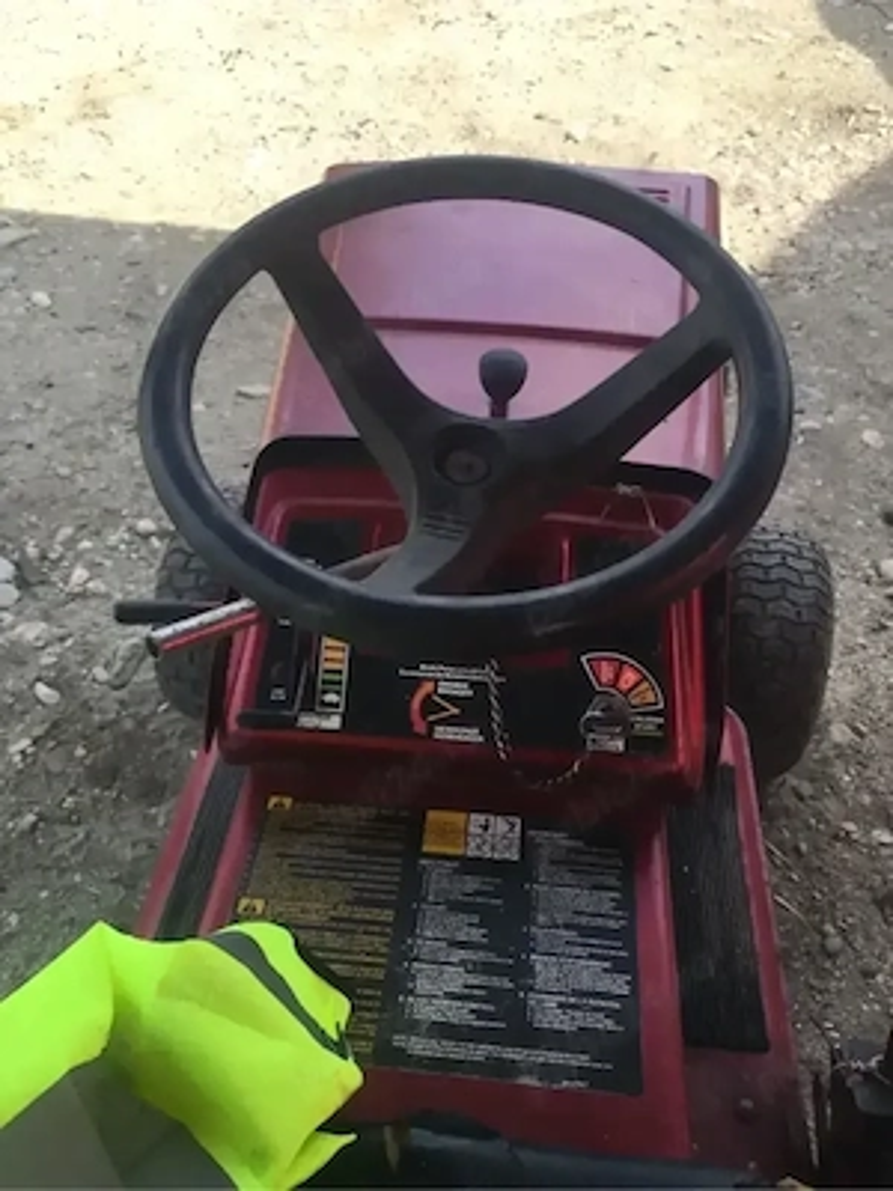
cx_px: 446
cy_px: 596
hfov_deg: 48.2
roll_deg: -3.1
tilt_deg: -39.5
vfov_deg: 61.7
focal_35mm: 29
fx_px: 997
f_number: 2.2
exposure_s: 1/290
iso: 25
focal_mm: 4.15
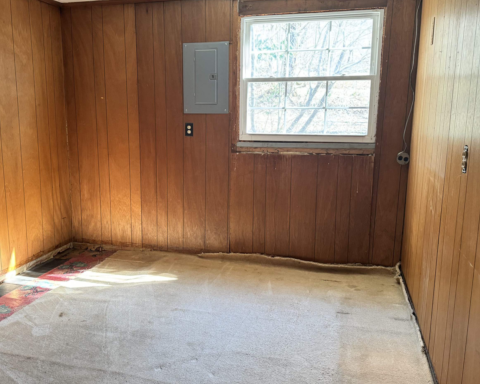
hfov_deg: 57.1
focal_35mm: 31
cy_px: 183
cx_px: 215
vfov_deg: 47.1
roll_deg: +1.2
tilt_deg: -11.3
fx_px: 440
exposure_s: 1/60
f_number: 1.78
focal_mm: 6.76
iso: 400
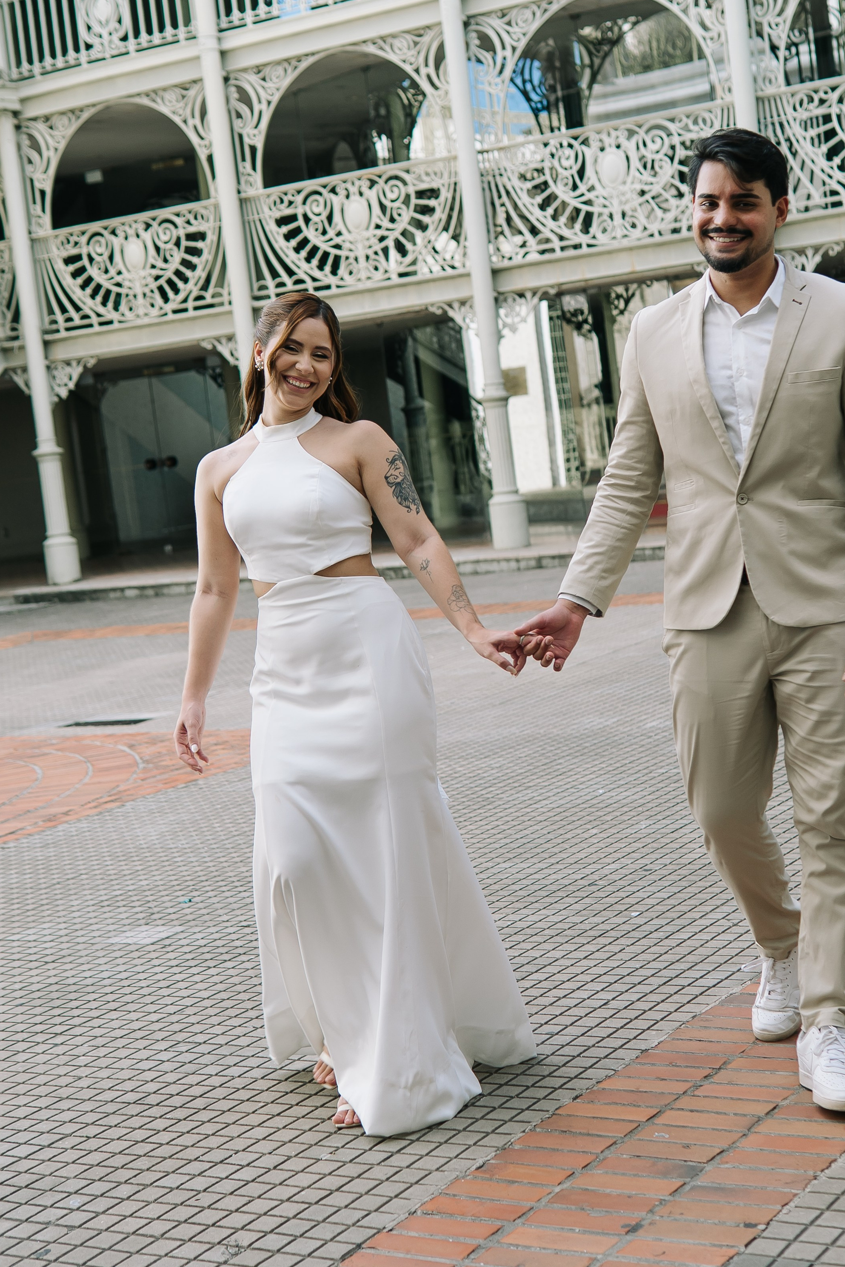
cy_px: 564
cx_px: 540
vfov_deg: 34.5
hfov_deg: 23.3
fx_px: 2042
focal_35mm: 58
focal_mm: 30
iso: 100
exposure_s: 1/250
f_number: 2.5
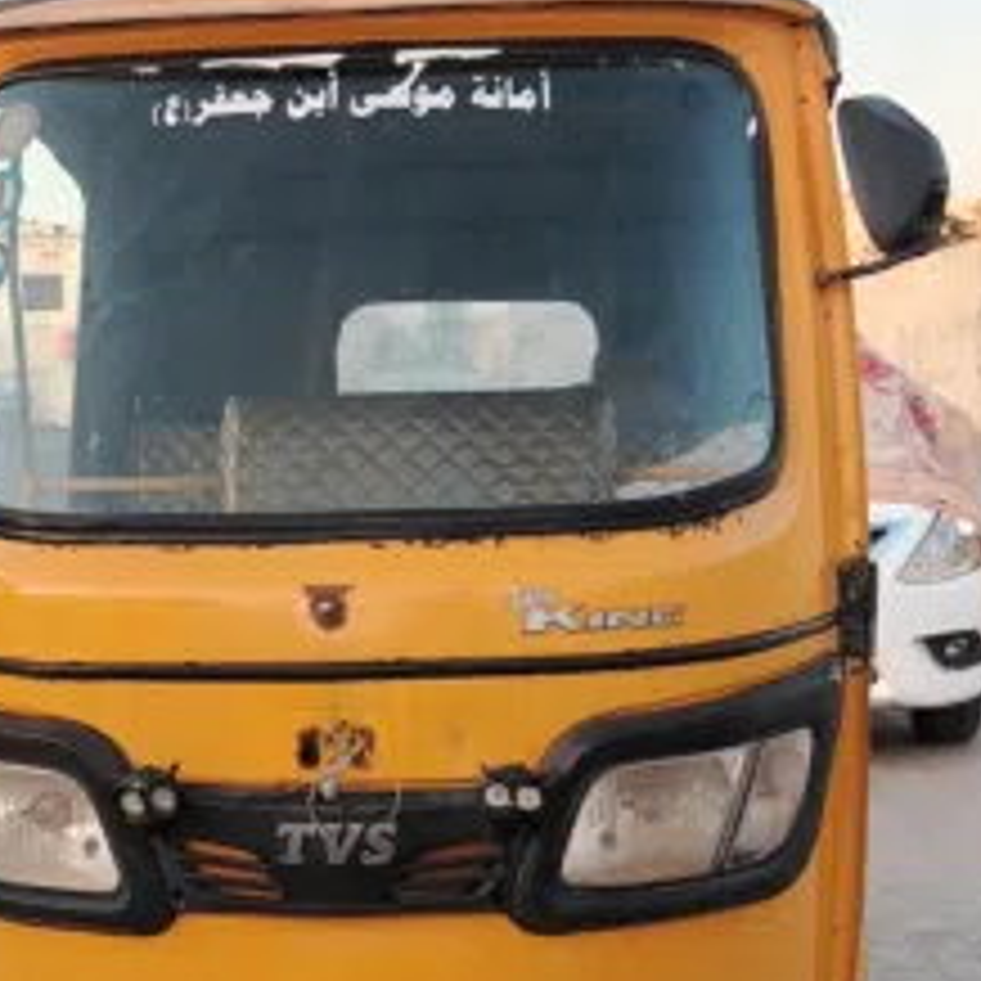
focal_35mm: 78
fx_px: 2501
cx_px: 392
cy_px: 720
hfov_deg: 22.2
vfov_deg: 22.0
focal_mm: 5.25
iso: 100
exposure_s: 1/132
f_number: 1.75
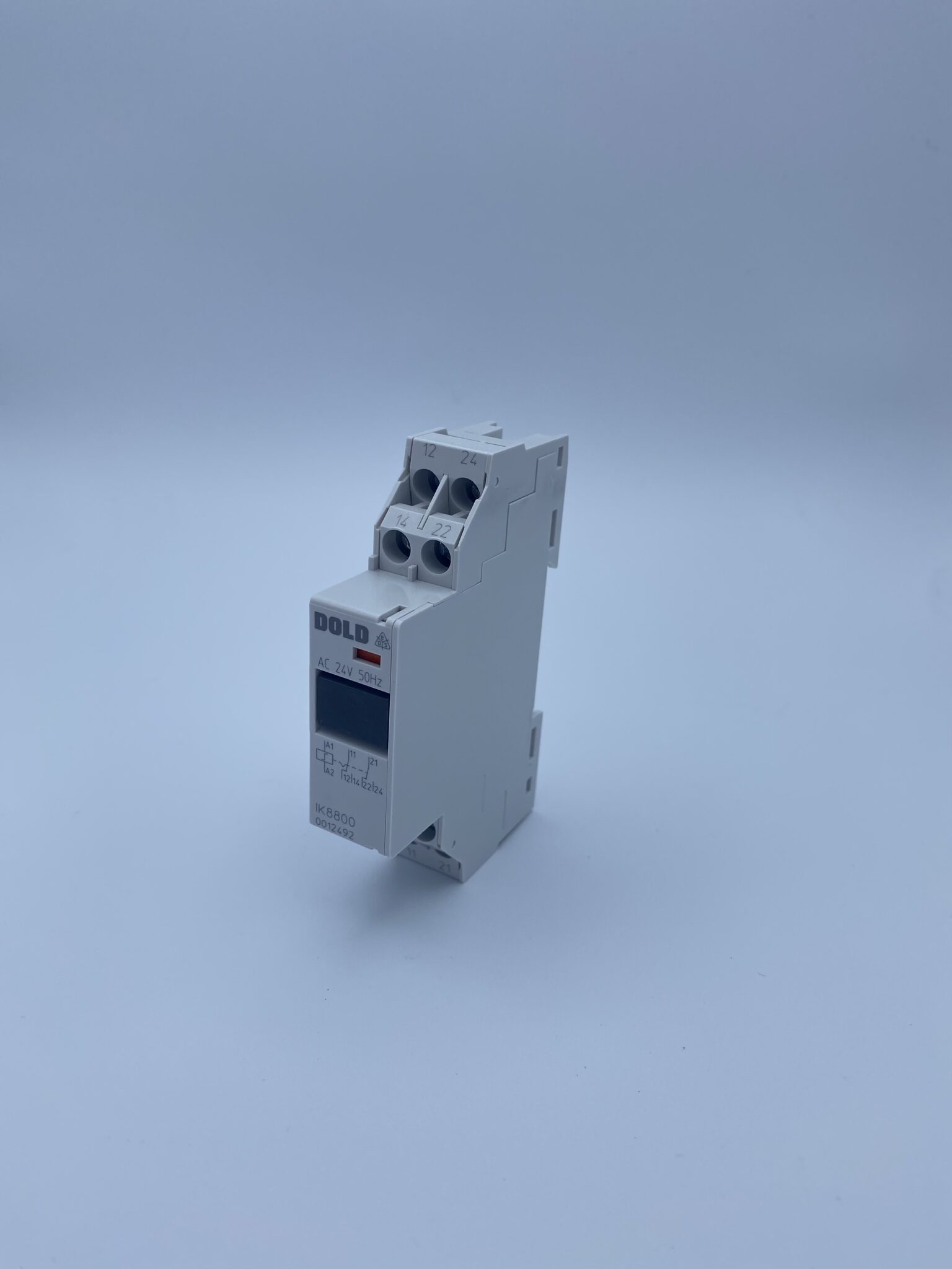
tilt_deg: -23.6
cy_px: 634
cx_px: 476
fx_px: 953
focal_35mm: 26
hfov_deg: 53.1
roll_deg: +0.1
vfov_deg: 67.3
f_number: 1.8
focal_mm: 4.25
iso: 32
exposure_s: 1/2066
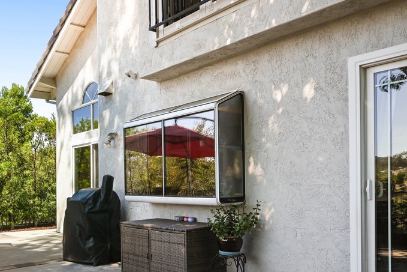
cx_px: 126
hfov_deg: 55.7
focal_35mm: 33
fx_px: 373
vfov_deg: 39.7
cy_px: 170
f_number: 6.3
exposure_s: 1/125
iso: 100
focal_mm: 14
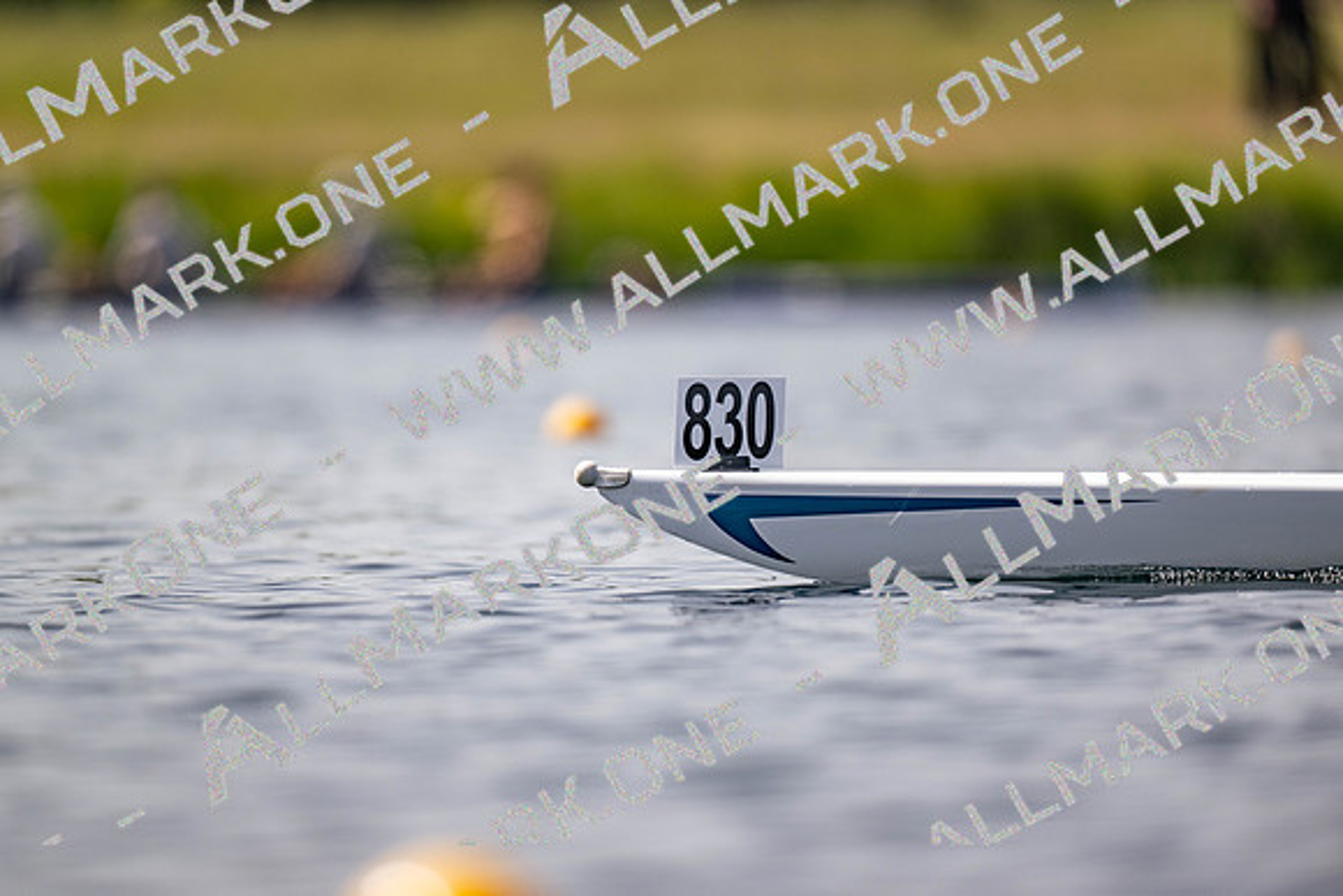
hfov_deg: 3.4
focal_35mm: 600
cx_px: 672
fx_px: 22388
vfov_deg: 2.3
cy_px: 448
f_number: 4
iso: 100
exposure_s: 1/2500
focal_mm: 600
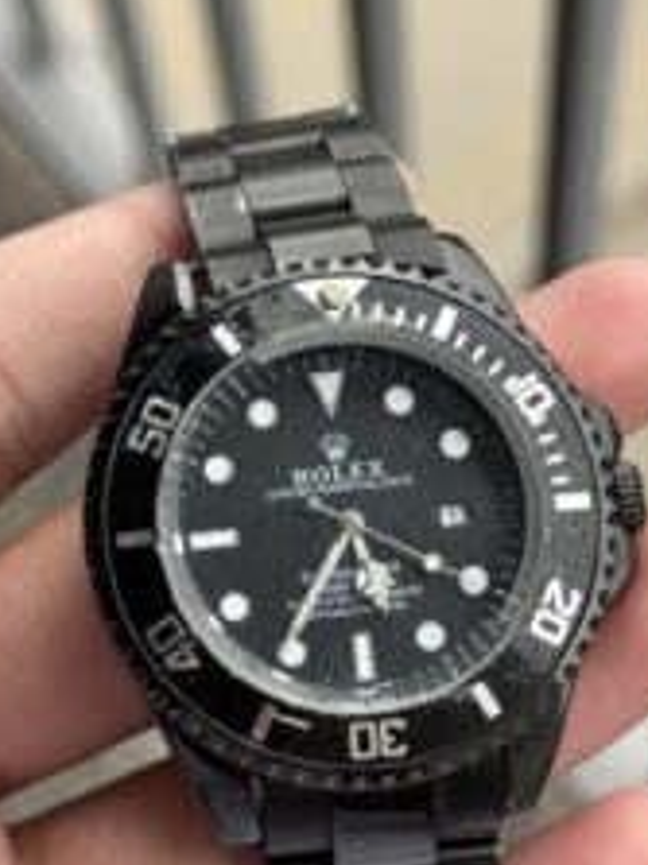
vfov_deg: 22.6
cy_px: 621
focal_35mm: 86
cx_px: 357
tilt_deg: -68.1
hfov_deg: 17.1
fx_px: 2149
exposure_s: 1/243
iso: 64
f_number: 1.78
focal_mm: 6.76
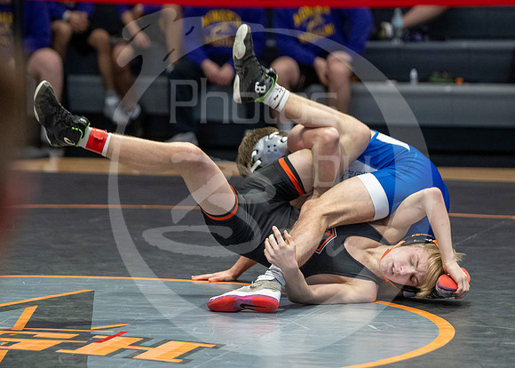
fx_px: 3069
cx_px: 274
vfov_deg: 6.8
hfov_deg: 9.6
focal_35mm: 210
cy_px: 301
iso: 3200
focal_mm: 120
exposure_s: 1/1000
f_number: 2.8
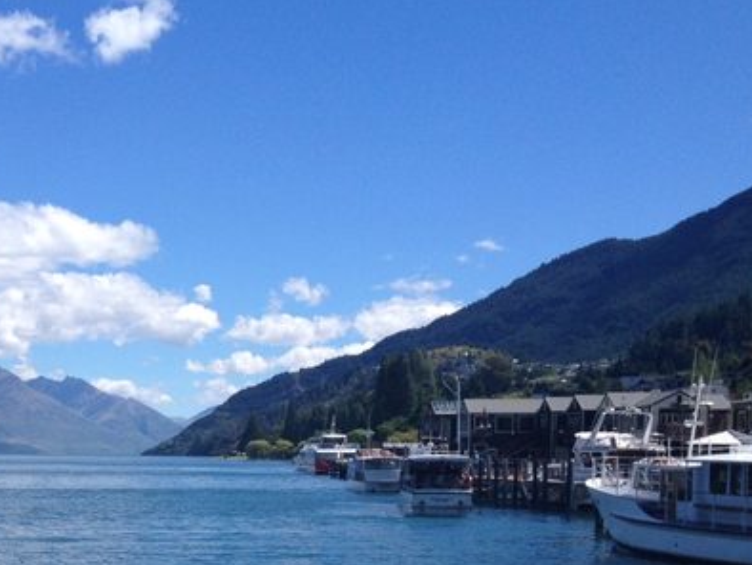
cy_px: 504
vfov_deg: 20.3
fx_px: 1543
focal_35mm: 71
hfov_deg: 26.8
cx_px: 128
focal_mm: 4.28
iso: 50
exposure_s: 1/2123
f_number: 2.4
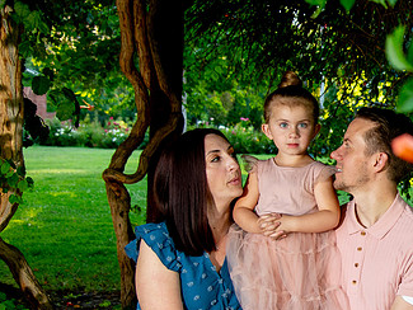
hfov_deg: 22.2
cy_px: 176
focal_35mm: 82
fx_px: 979
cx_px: 481
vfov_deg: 18.0
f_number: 4.5
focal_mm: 35
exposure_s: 1/160
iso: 640
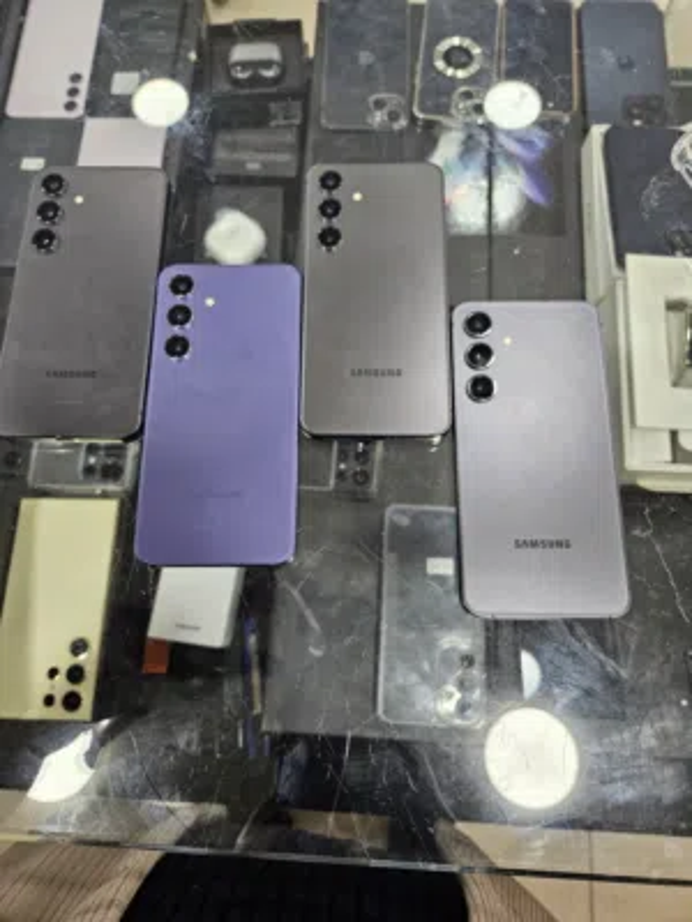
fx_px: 613
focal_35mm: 23
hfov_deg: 58.9
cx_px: 346
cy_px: 461
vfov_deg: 73.9
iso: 250
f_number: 1.8
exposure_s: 1/100
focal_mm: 5.4
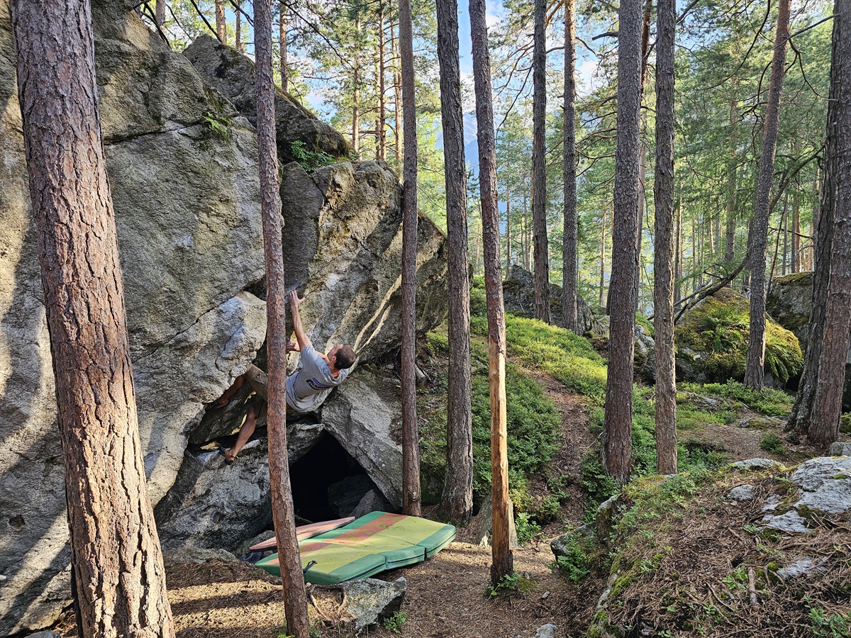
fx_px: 565
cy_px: 319
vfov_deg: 58.9
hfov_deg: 73.9
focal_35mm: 23
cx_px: 426
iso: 80
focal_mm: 6.3
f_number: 1.7
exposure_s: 1/180
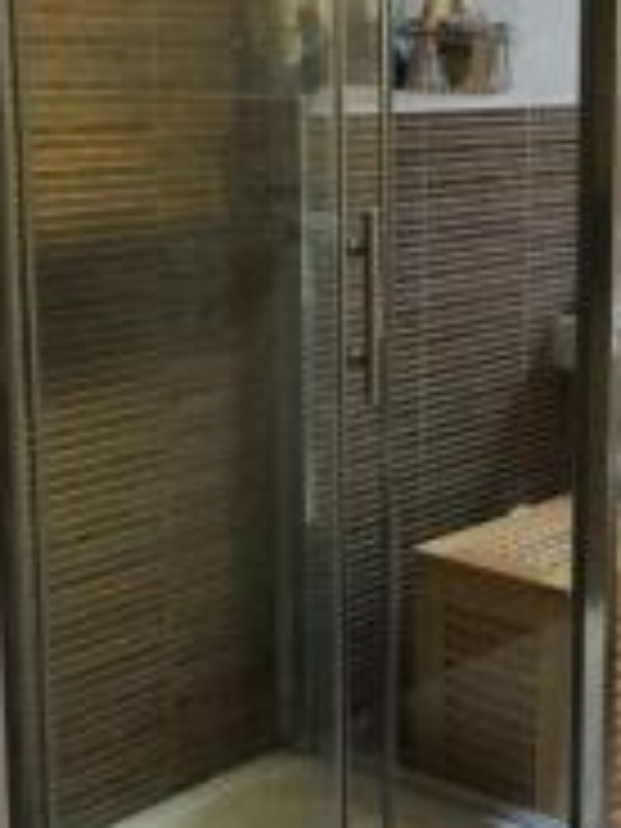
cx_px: 536
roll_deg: -0.4
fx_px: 1650
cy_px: 358
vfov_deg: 28.1
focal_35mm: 69
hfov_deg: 20.9
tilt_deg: -10.3
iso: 200
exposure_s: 1/25
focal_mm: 4.15
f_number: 2.2
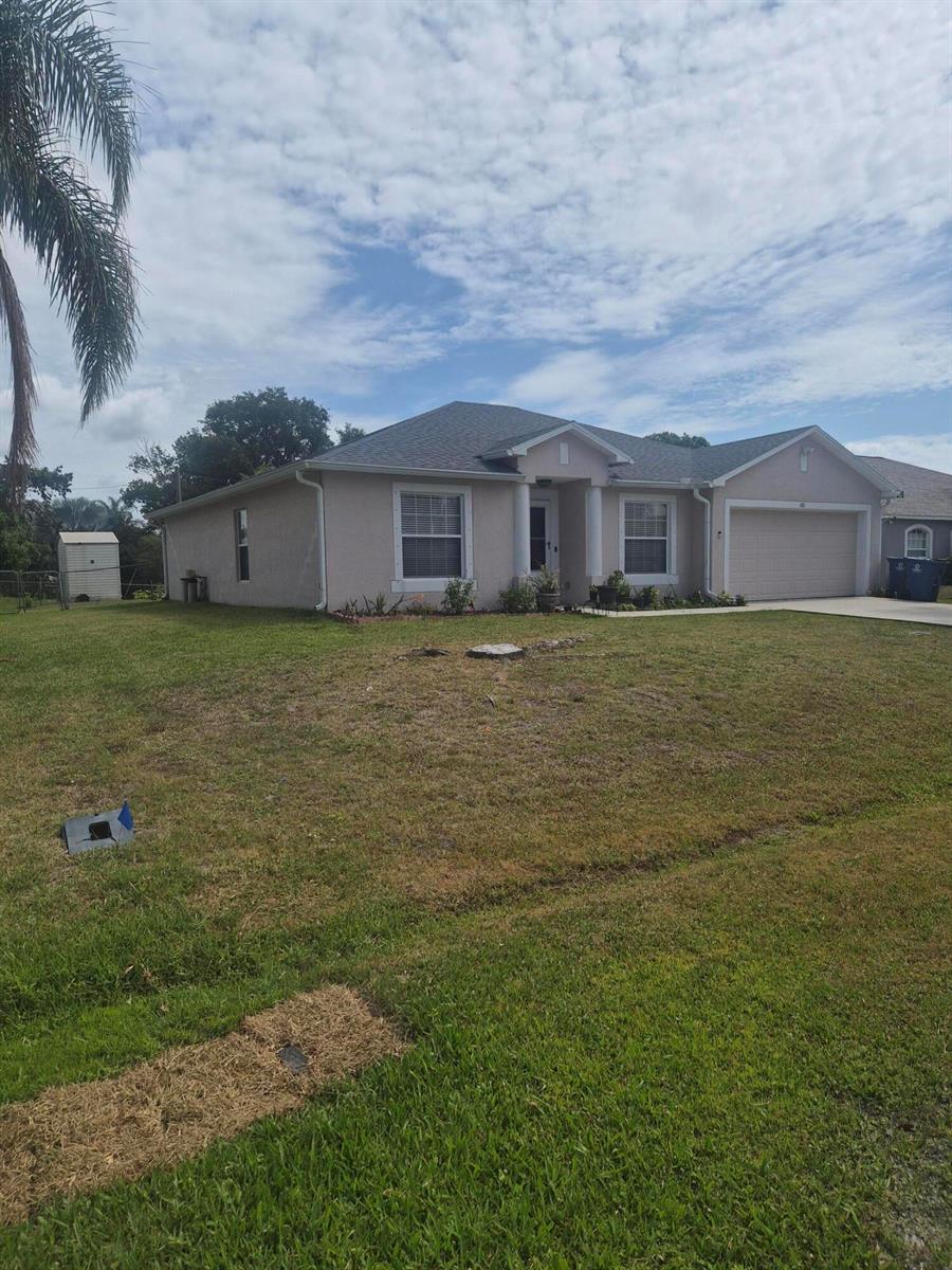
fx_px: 843
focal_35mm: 23
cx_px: 476
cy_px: 635
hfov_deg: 58.9
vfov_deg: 73.9
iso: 50
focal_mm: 5.4
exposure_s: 1/7696
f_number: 1.8
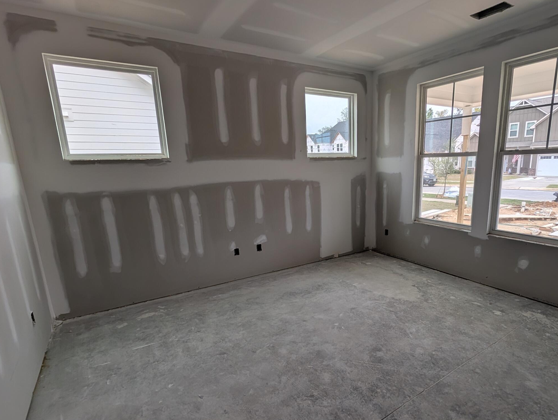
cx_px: 318
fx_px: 291
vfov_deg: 71.6
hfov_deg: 87.2
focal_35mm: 18
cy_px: 229
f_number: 1.7
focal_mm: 2.02
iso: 50
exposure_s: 1/245
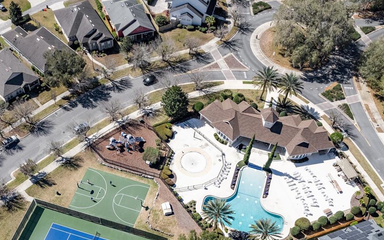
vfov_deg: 32.1
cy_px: 210
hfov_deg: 51.2
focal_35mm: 38
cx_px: 154
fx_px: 398
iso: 150
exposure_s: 1/3000
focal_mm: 8.38
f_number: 2.8
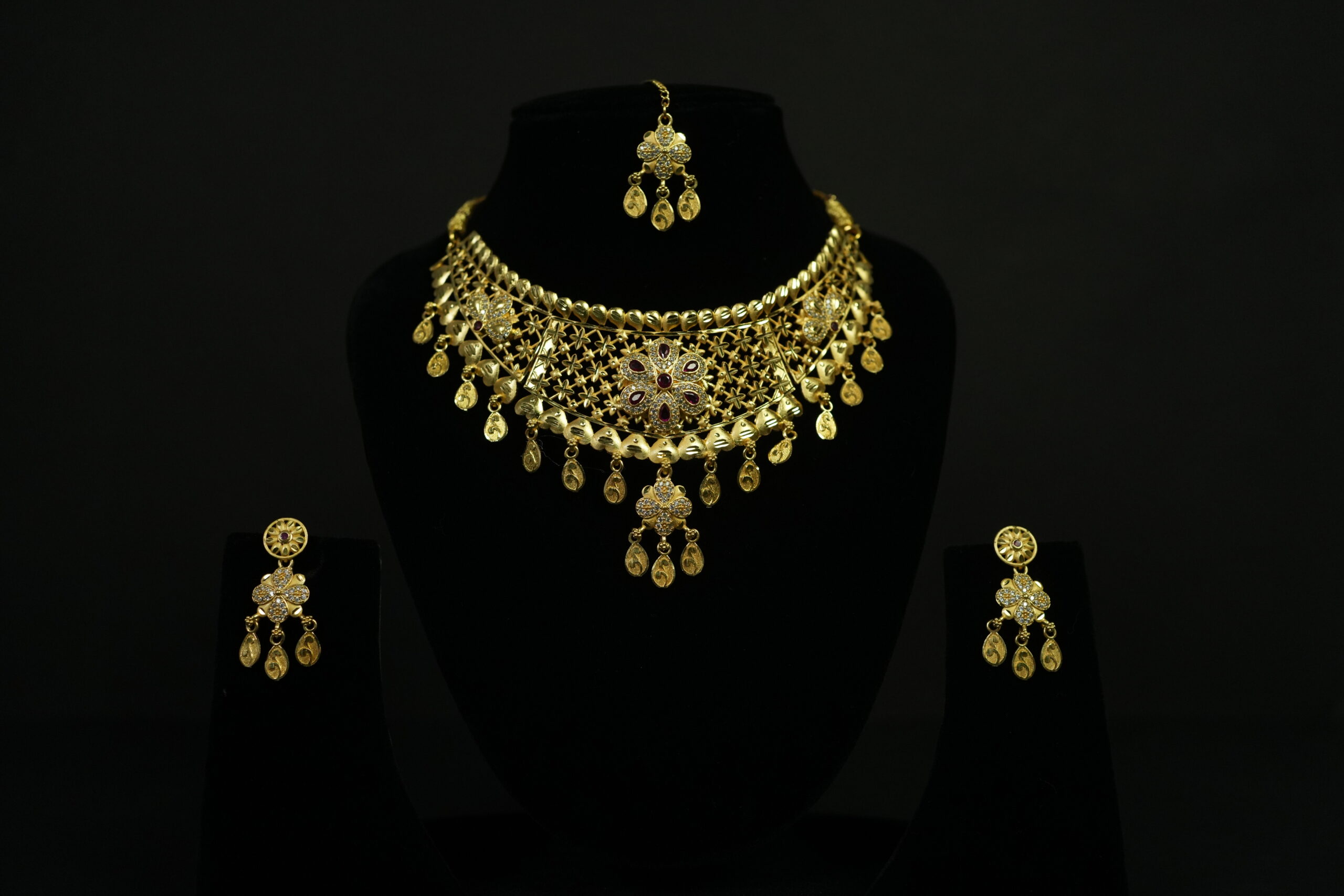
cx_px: 672
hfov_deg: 54.4
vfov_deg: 37.9
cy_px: 448
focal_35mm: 35
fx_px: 1307
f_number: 4
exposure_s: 1/200
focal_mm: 35
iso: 2500
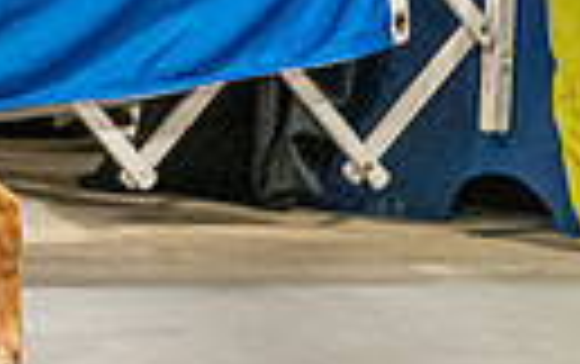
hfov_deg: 2.4
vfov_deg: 1.5
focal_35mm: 857
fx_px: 13564
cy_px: -297
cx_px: -483
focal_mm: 161
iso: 6400
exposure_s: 1/250
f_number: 3.5
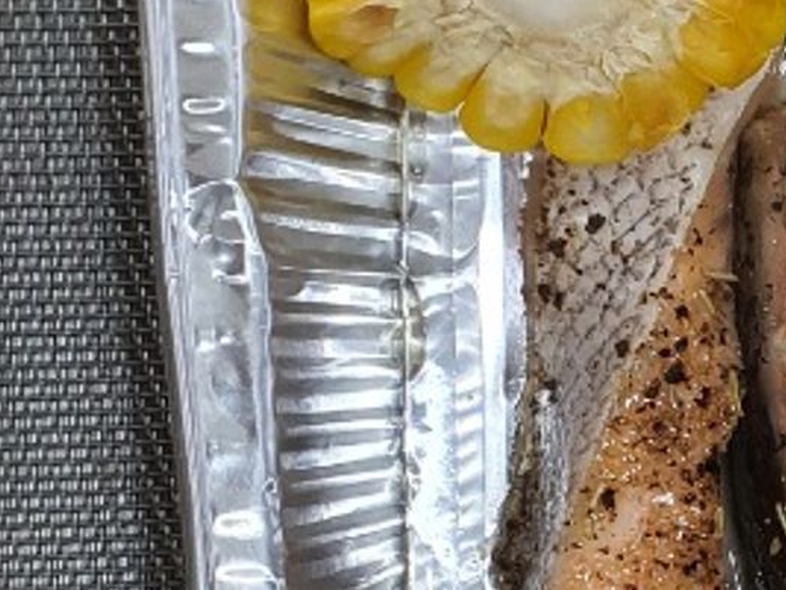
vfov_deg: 24.6
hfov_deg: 29.4
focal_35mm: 59
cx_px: 871
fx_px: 1340
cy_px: 432
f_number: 2.4
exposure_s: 1/50
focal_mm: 4.3
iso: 250
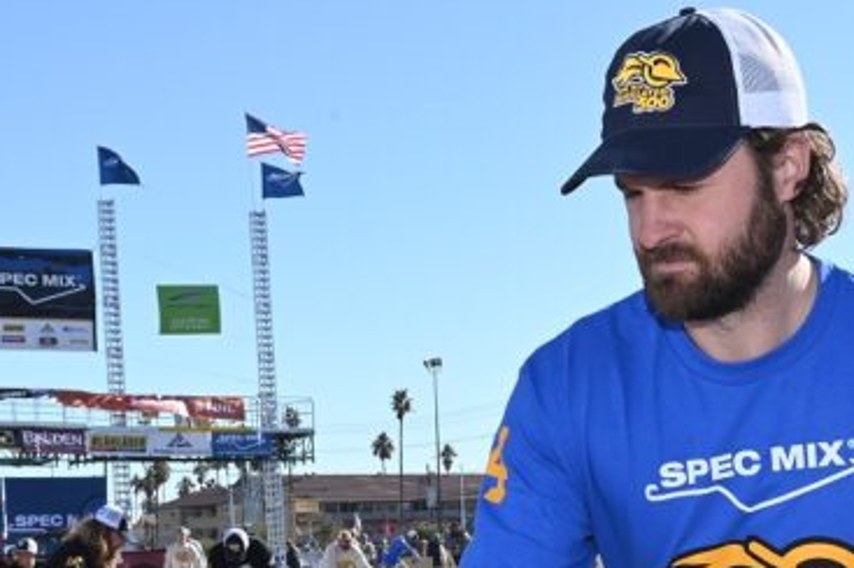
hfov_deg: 24.9
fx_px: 1920
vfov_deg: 16.1
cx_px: 572
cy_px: 696
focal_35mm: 81
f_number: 14
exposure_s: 1/320
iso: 400
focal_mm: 29
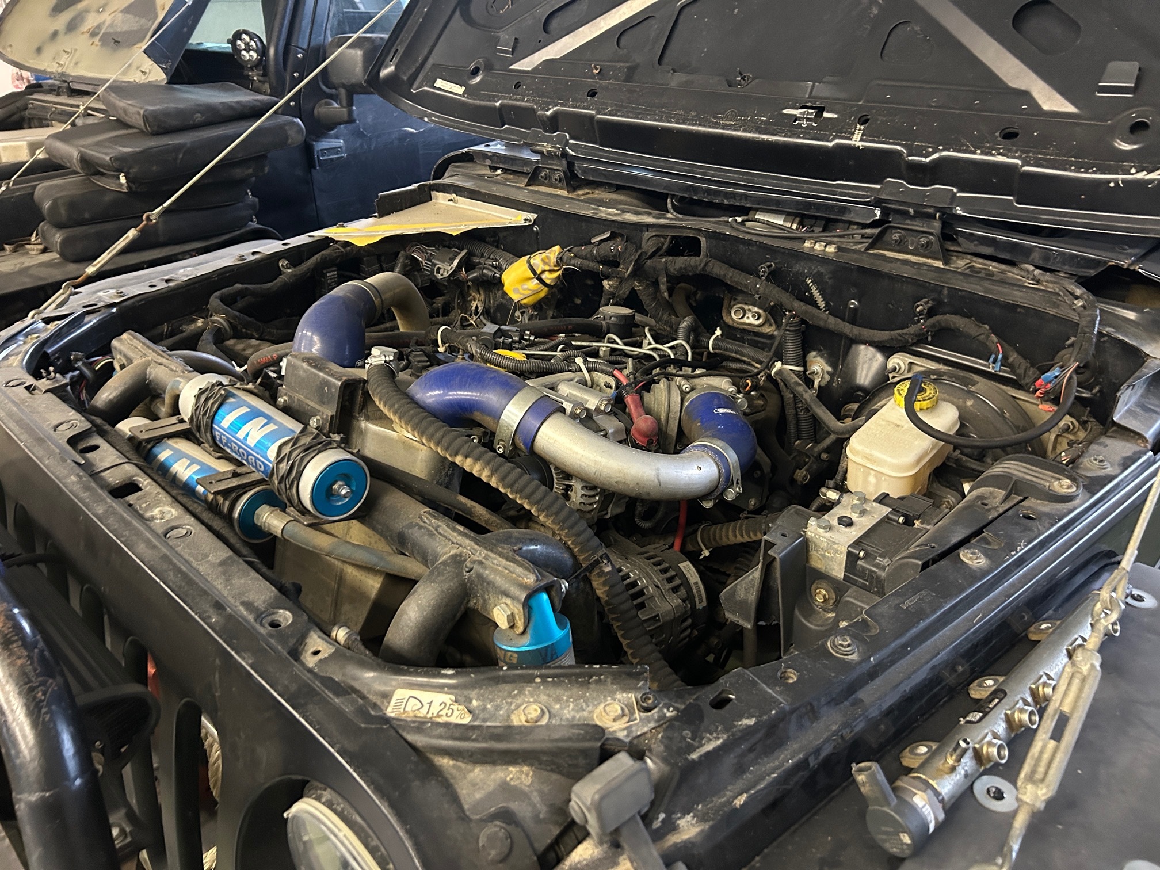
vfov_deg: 53.1
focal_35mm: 26
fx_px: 871
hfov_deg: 67.3
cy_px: 435
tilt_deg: -26.0
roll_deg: +2.3
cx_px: 580
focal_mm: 5.7
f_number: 1.5
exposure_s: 1/33
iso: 640
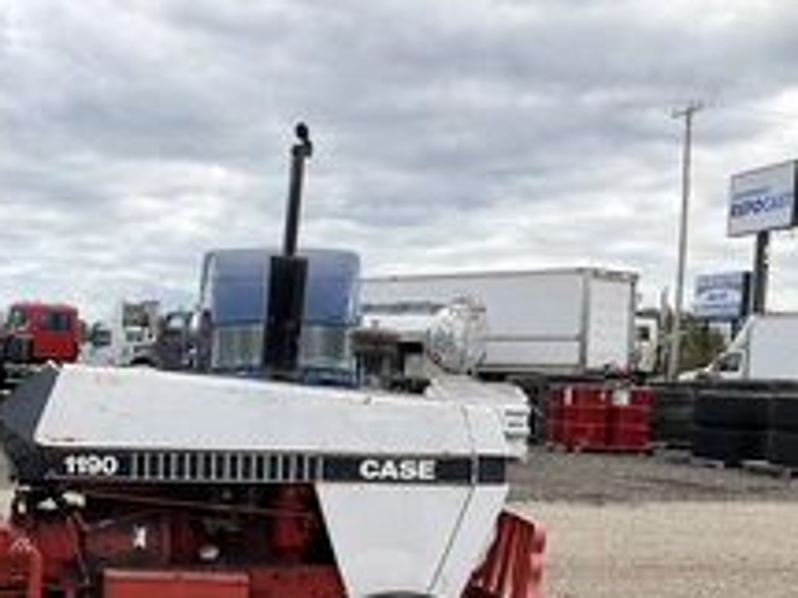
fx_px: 1244
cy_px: 487
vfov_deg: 26.5
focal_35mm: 54
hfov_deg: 33.9
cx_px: 100
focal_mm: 3
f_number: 1.8
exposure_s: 1/1626
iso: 25
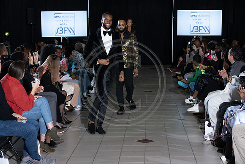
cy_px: 82
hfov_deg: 25.4
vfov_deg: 17.1
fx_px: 545
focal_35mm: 80
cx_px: 122
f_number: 5.6
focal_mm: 80
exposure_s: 1/160
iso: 1250
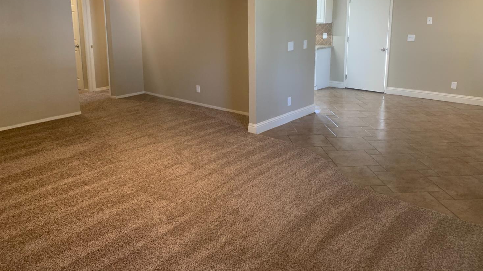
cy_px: 91
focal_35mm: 29
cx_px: 247
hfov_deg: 66.1
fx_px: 371
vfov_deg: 39.7
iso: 160
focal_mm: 4.25
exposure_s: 1/60
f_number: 1.8
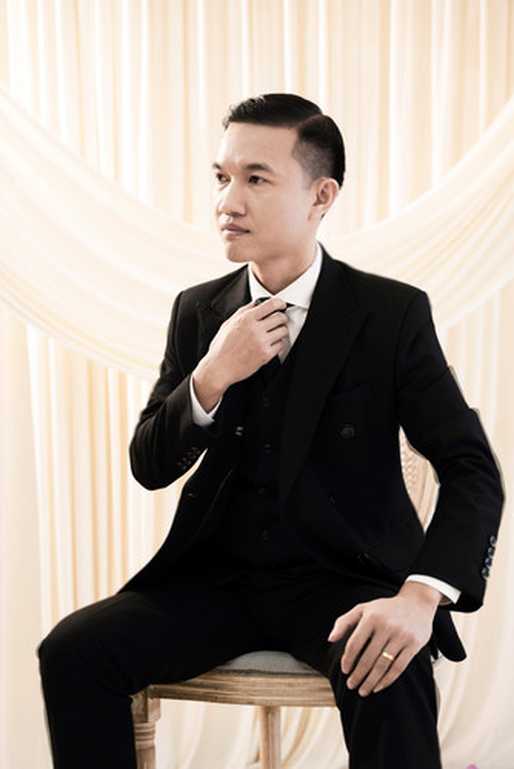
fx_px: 1195
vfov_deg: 35.7
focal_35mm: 56
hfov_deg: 24.3
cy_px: 384
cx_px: 257
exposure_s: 1/160
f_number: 2.8
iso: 320
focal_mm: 55.9
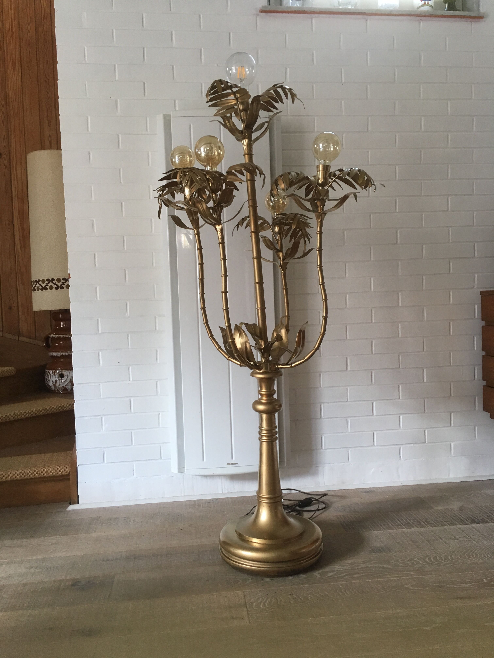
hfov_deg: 48.2
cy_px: 329
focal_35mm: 29
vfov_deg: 61.7
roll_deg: +2.9
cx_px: 247
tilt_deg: -2.5
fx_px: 552
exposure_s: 1/33
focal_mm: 4.15
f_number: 2.2
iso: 64
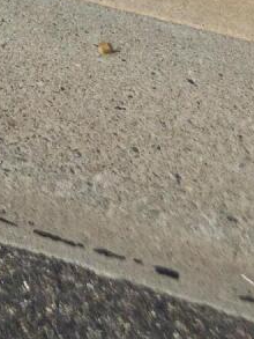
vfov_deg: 9.0
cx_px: -348
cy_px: -799
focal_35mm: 157
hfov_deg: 8.6
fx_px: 1535
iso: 12
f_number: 1.7
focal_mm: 6.3
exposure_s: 1/955
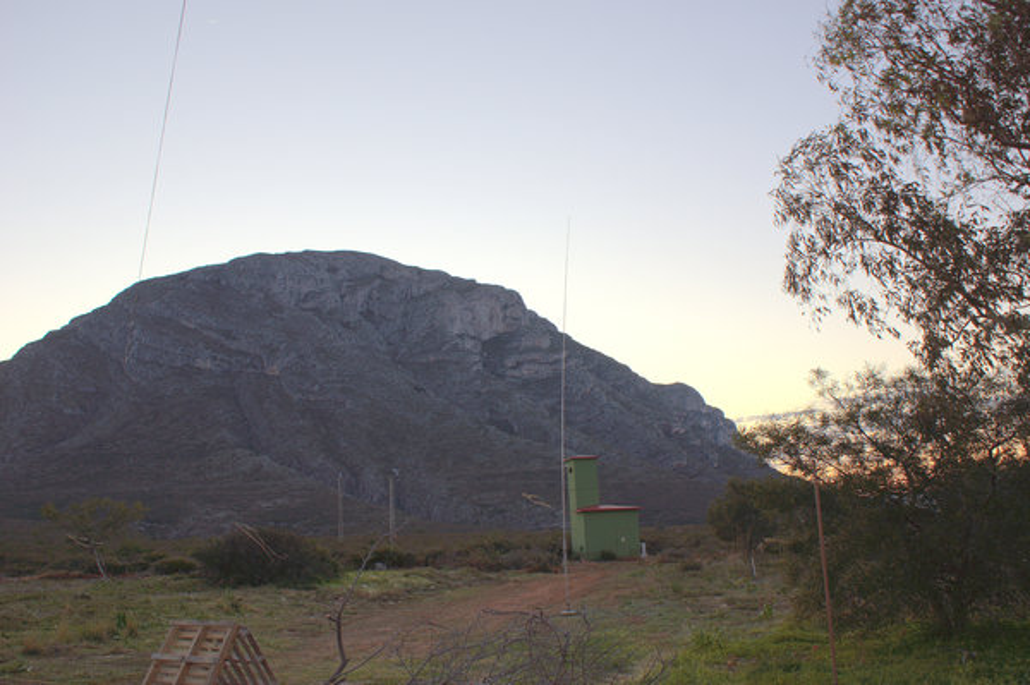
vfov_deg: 43.5
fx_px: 858
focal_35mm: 30
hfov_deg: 62.0
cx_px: 515
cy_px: 342
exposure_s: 1/50
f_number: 5
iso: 100
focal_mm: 20
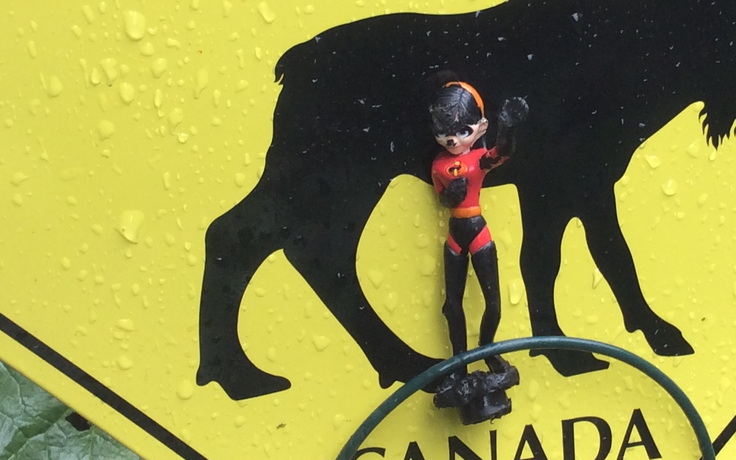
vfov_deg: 15.9
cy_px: 125
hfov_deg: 25.0
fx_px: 1645
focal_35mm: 82
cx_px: 528
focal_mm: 3.3
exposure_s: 1/40
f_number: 2.4
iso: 32
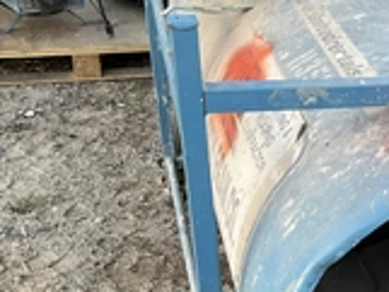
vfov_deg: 20.0
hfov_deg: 24.5
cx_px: 464
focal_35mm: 72
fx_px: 810
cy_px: 268
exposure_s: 1/122
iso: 64
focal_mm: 3
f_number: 1.8
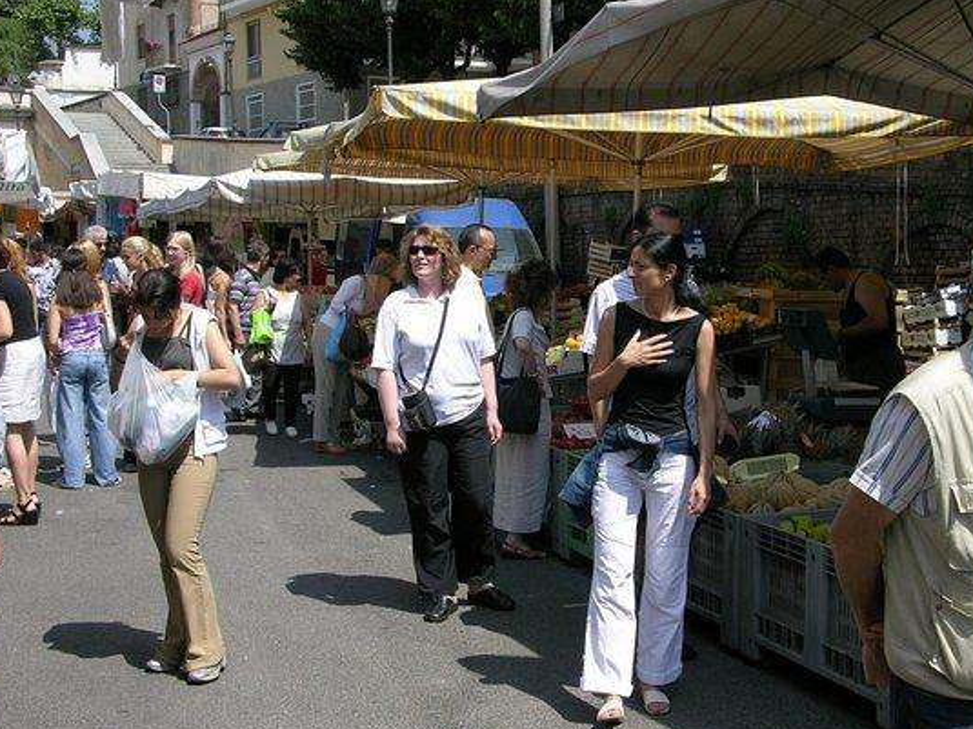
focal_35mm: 55
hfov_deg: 34.9
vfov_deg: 26.5
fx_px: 1546
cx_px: 527
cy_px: 374
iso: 50
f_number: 5.9
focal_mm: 11.6
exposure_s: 1/222
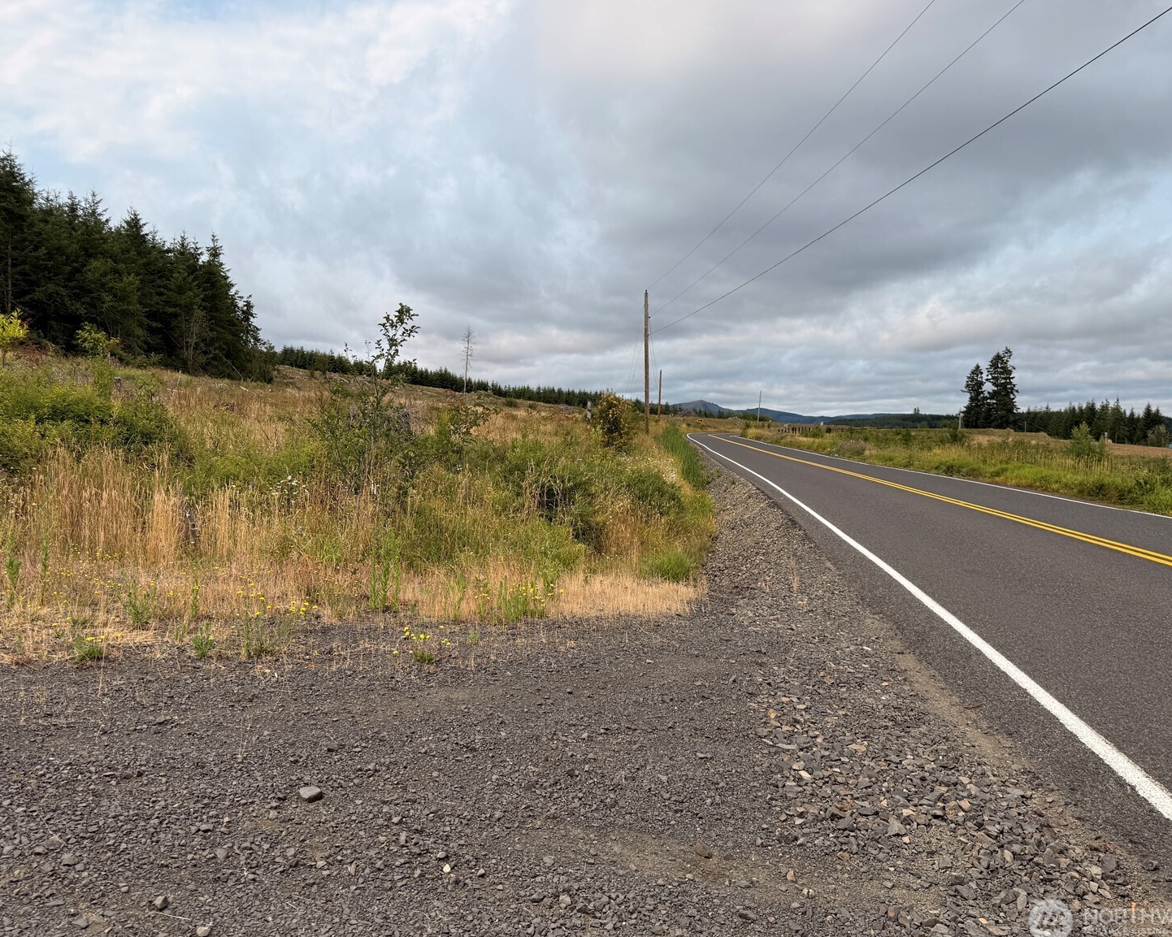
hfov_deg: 66.0
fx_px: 902
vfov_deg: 54.9
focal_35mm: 26
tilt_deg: +0.8
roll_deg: +0.7
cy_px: 466
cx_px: 589
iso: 80
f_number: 1.78
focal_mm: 6.76
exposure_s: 1/7353
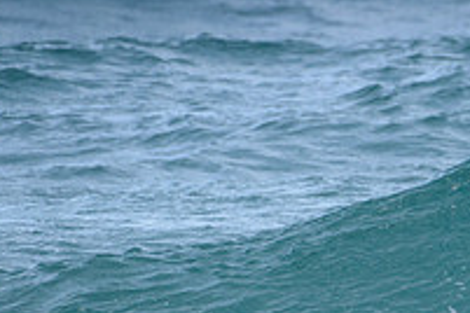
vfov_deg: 0.8
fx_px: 23093
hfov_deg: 1.2
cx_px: 777
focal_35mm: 1769
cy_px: 270
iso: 360
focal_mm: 500
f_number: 5.6
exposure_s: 1/2000
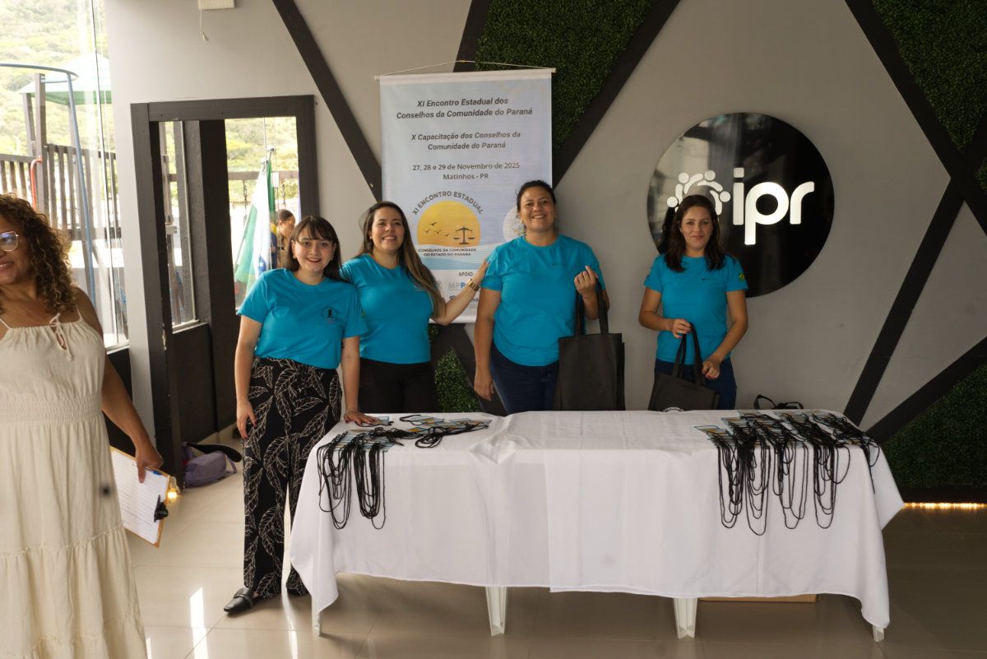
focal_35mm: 35
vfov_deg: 37.9
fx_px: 960
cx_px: 494
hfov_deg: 54.4
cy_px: 330
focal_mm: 35
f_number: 6.3
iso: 800
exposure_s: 1/100
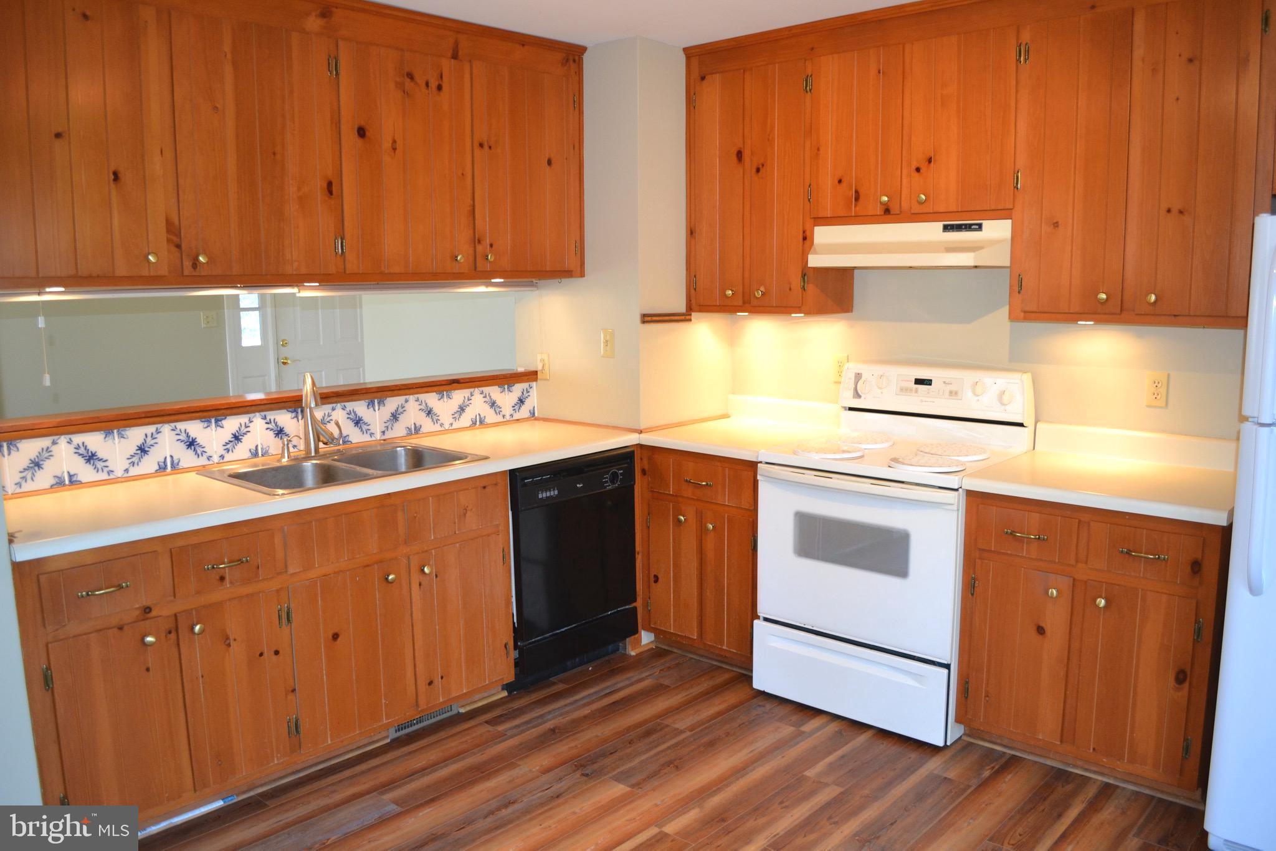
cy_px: 426
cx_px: 638
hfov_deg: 67.4
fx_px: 957
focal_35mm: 27
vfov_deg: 47.9
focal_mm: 18
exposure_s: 1/60
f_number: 3.5
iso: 800
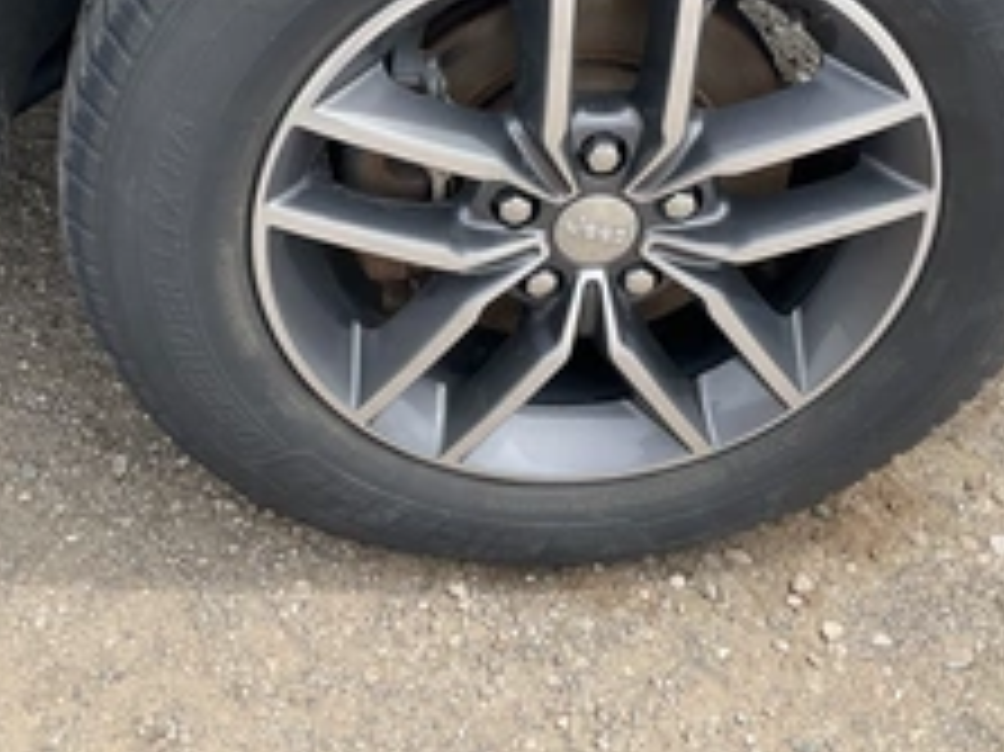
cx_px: 468
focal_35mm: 52
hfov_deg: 36.8
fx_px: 1507
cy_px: 149
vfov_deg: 27.4
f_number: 1.8
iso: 25
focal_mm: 3
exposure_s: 1/442
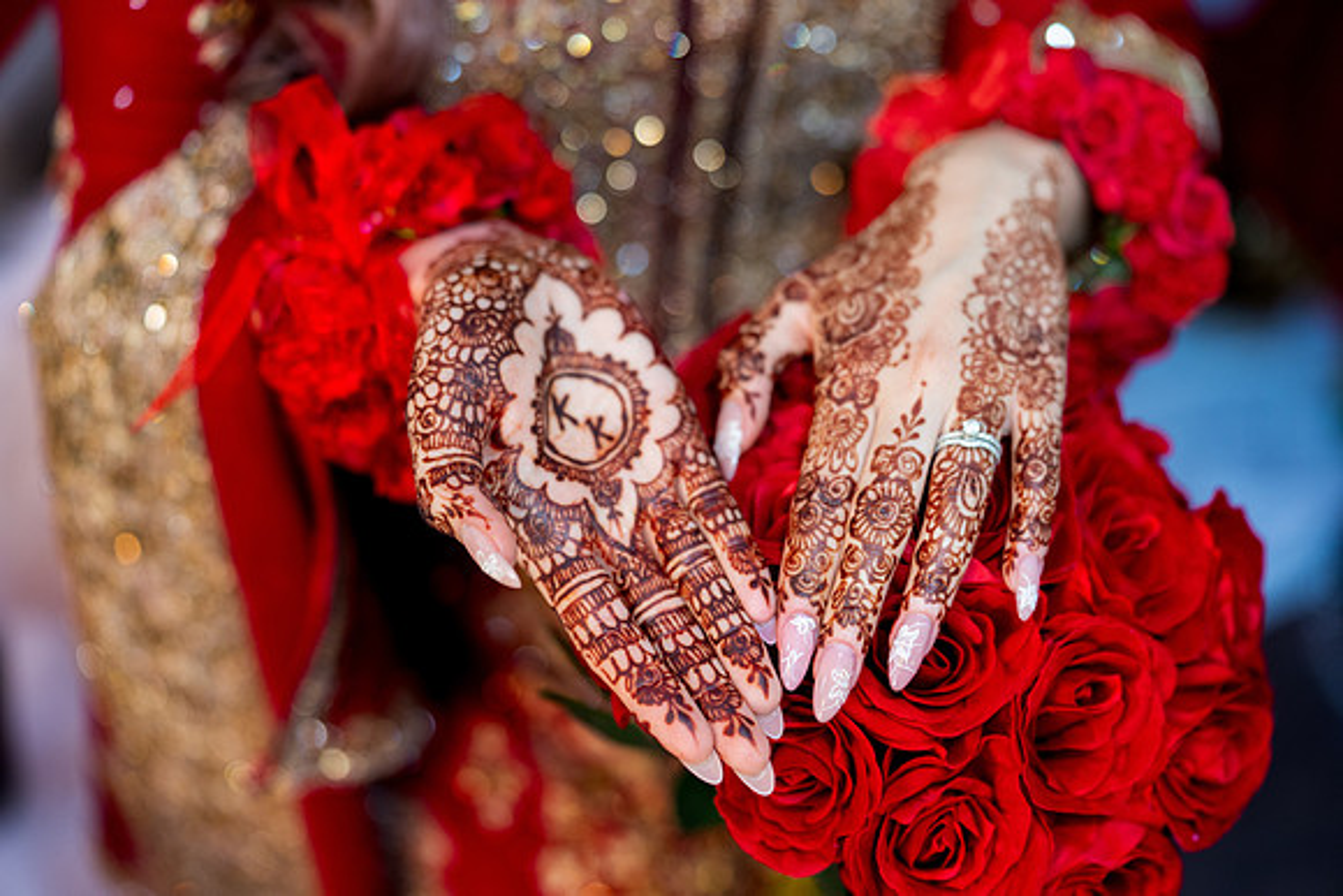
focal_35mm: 68
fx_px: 2537
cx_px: 672
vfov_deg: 20.0
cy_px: 448
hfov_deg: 29.6
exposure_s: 1/200
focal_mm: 68
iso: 1000
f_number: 2
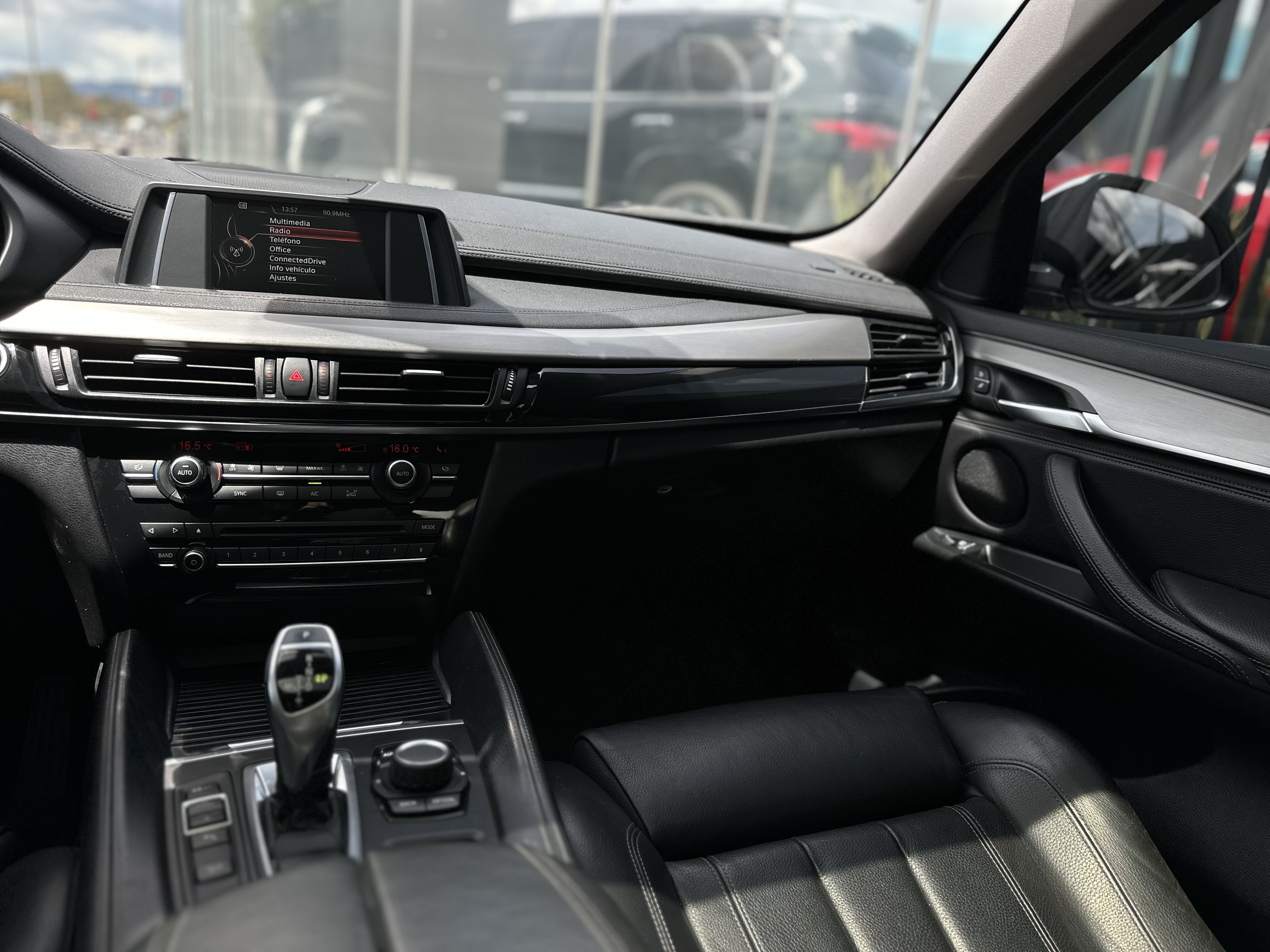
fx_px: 881
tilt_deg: -17.3
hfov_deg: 71.6
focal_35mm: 24
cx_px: 635
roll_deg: -7.8
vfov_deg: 56.8
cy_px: 476
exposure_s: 1/829
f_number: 1.78
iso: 80
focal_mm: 6.86
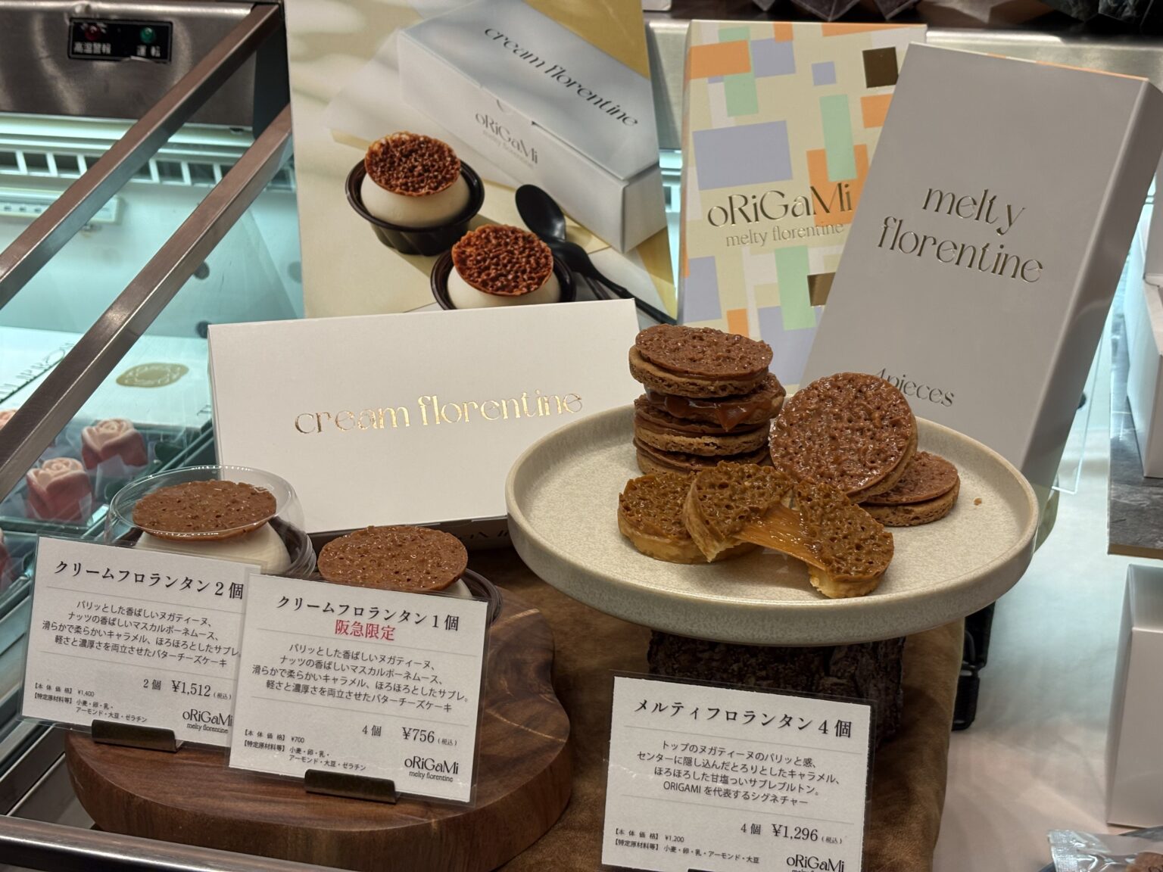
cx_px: 582
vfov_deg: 28.0
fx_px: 1747
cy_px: 436
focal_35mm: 52
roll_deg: +1.1
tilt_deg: -24.0
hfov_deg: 36.8
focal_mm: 5.96
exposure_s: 1/120
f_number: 1.6
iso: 40
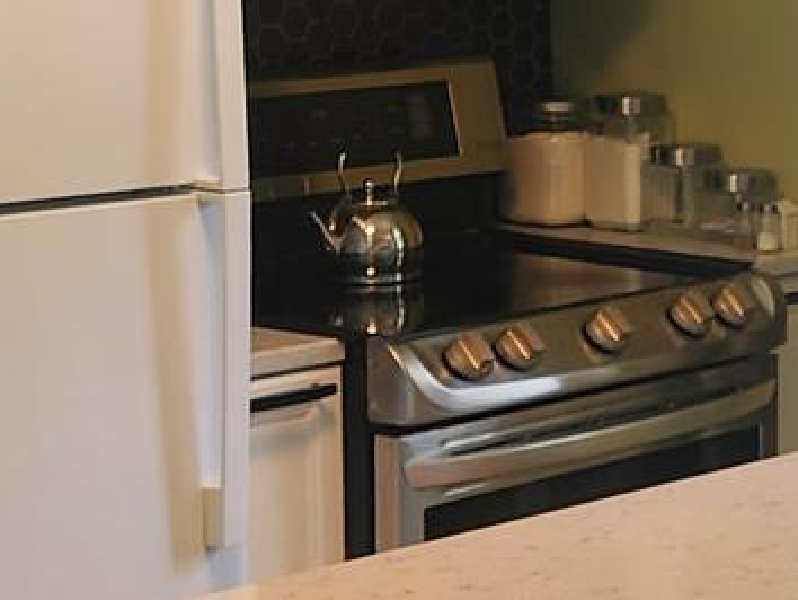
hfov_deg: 13.9
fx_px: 3068
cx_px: 1181
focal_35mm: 133
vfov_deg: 11.2
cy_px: 214
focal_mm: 6.4
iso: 64
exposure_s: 1/120
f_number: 1.8
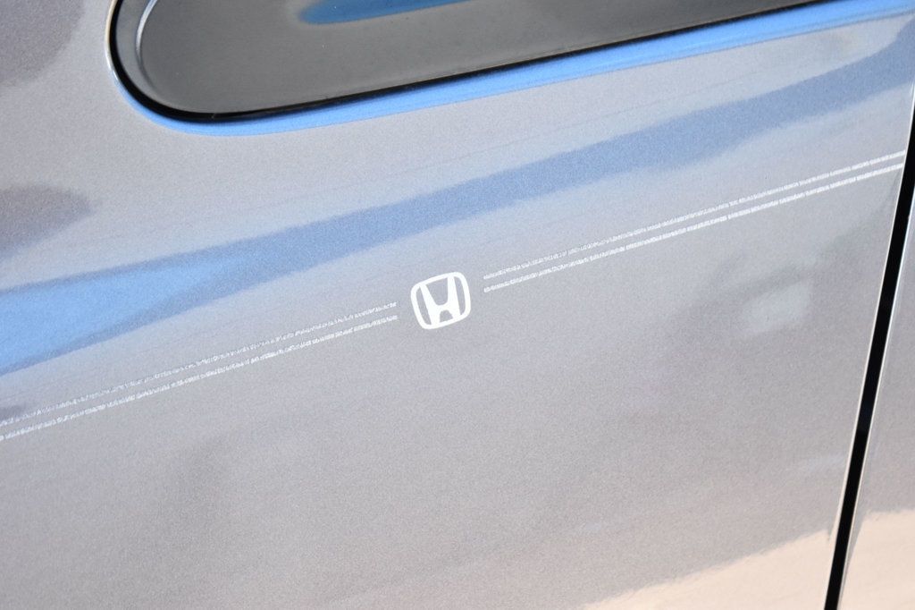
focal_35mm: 82
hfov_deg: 24.6
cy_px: 305
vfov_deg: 16.5
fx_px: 2096
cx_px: 458
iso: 1250
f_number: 5.6
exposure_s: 1/125
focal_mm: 55
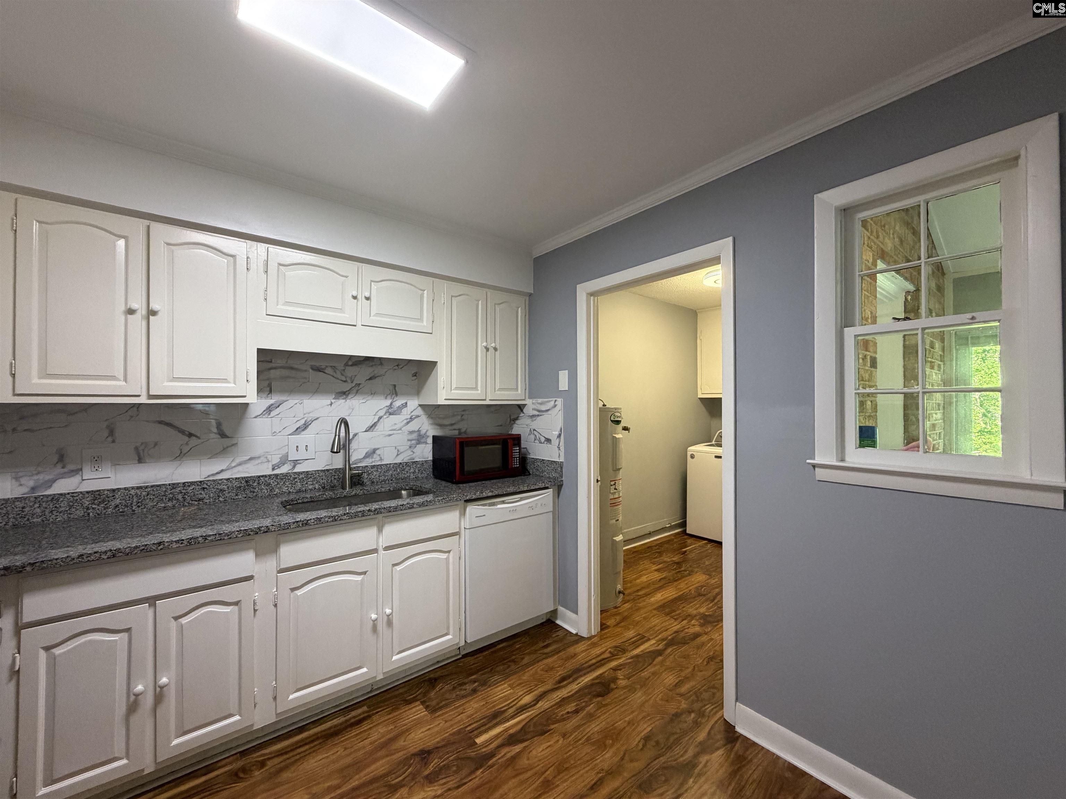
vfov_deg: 85.7
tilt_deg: +1.5
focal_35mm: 14
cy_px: 400
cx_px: 533
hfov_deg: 102.1
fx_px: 431
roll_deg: +1.4
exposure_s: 1/60
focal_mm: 2.22
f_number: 2.2
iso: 250
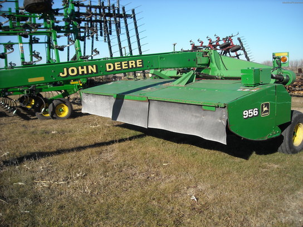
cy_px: 114
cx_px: 152
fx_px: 306
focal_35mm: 35
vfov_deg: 40.7
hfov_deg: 52.6
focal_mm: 5.7
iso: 64
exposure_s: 1/228
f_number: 5.6
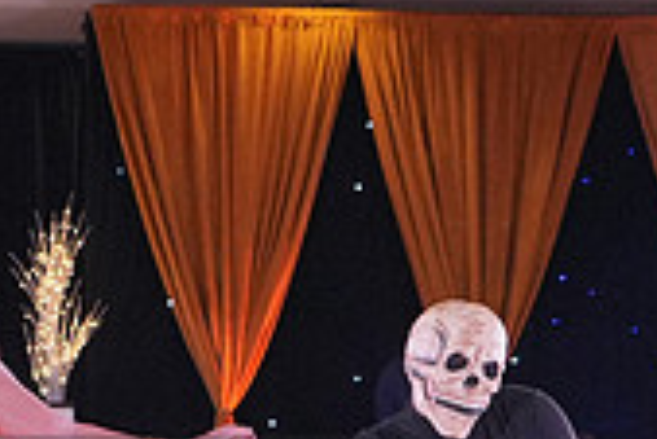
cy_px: 538
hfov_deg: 12.8
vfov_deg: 8.6
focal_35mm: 158
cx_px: -58
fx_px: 2886
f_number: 4
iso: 2000
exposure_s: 1/400
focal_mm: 31
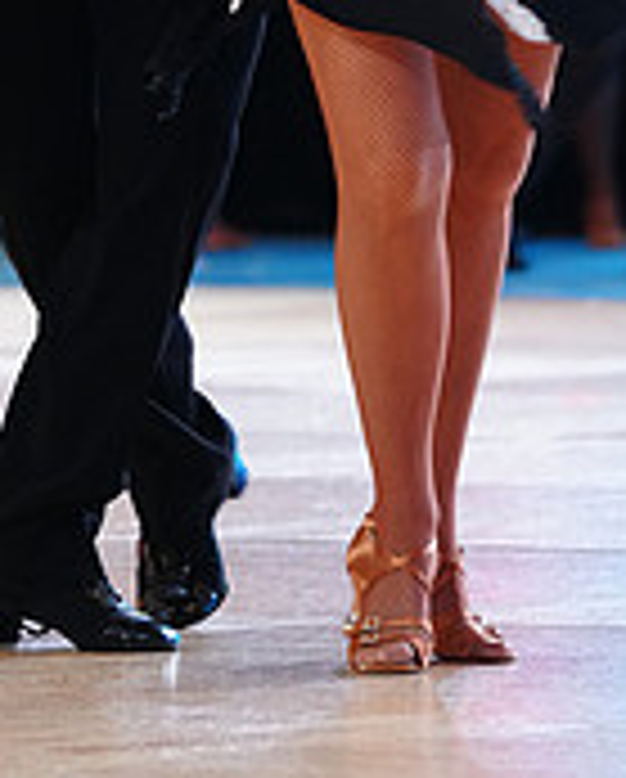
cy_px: -423
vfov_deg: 4.0
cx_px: 223
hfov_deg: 3.2
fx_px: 11179
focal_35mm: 484
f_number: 4
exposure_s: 1/250
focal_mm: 154
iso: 2500
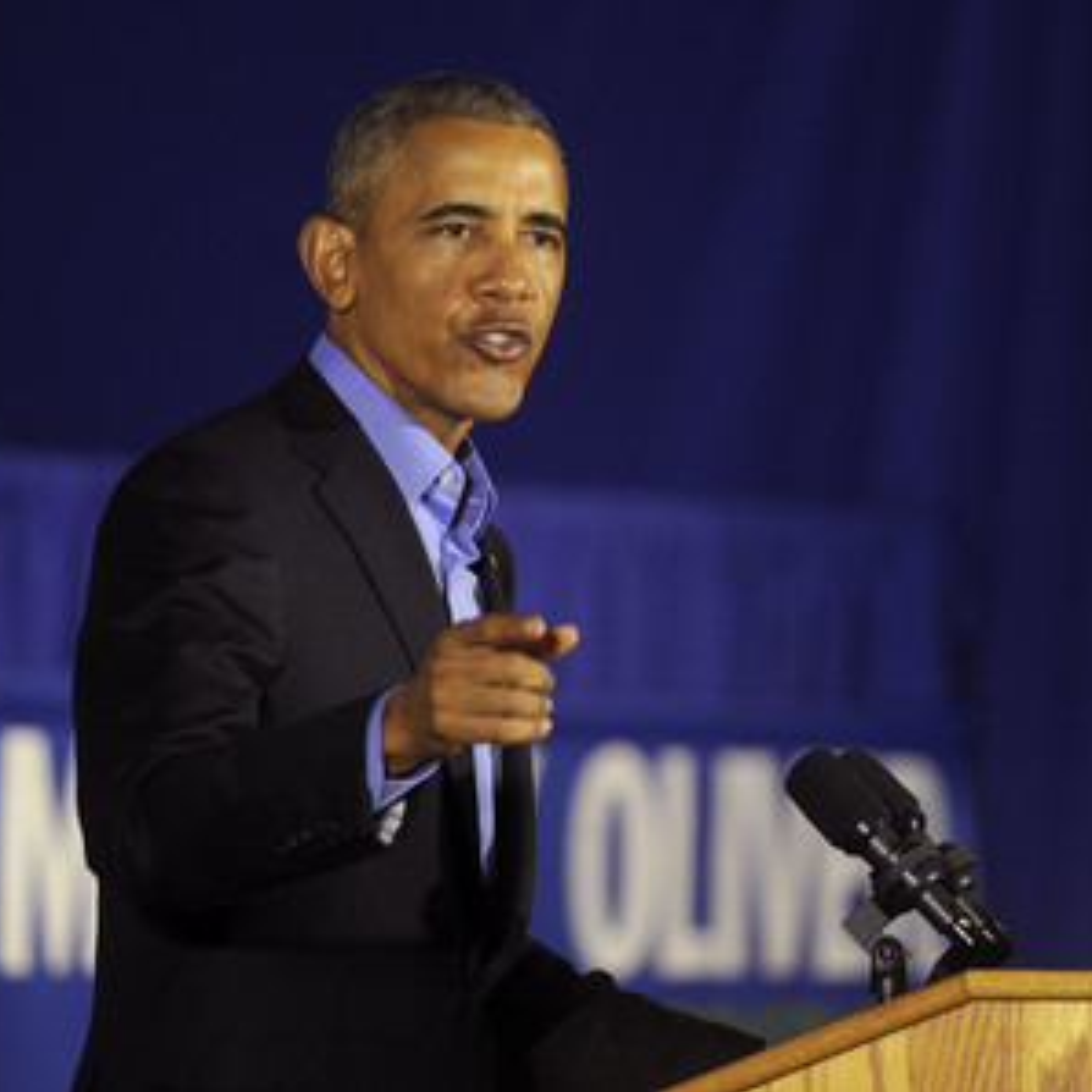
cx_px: 535
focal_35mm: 385
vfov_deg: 4.6
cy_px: 546
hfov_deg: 4.6
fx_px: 13741
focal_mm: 300
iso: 1600
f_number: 4
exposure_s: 1/320
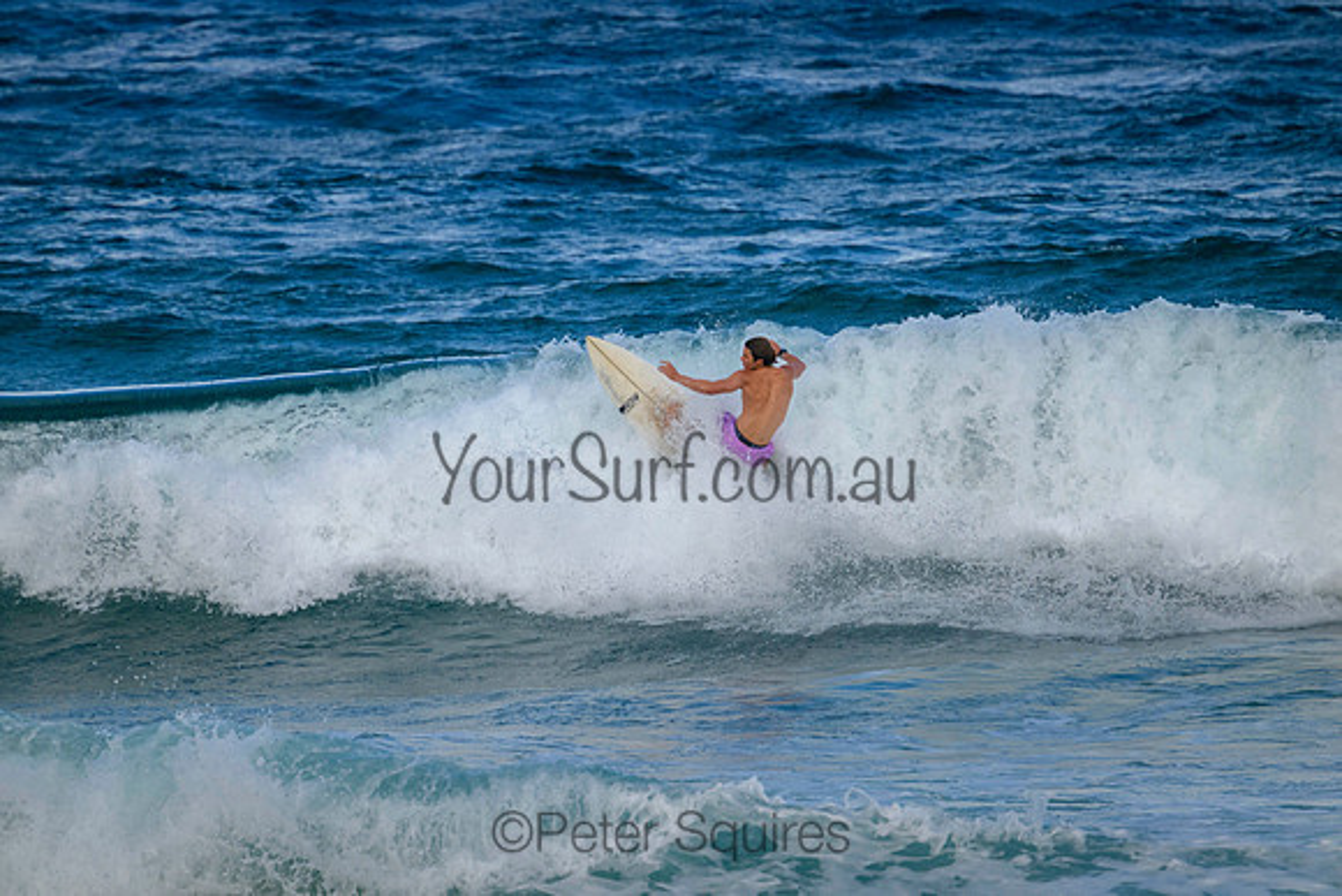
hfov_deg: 2.6
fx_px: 29828
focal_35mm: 800
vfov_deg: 1.7
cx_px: 671
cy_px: 448
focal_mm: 800
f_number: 11
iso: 1250
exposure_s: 1/1600
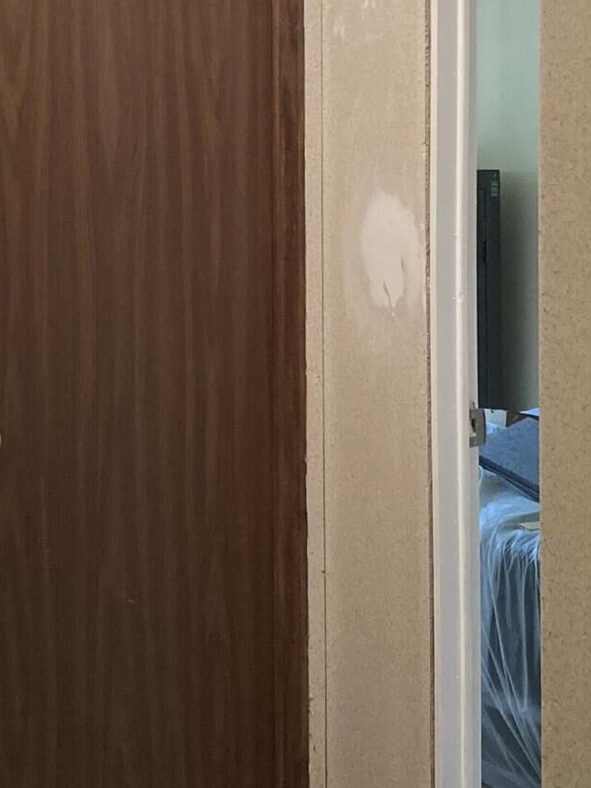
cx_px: 171
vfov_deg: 24.8
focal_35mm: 78
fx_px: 1776
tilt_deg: +0.0
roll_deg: +0.0
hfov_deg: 18.8
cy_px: 221
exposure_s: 1/60
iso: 160
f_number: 1.8
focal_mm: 3.99
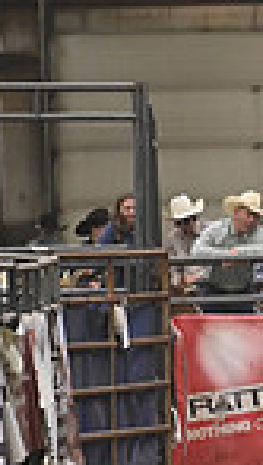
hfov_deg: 1.5
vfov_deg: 2.6
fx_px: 10199
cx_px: 852
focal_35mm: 825
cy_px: 315
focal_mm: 200
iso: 3200
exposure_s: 1/400
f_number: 2.8
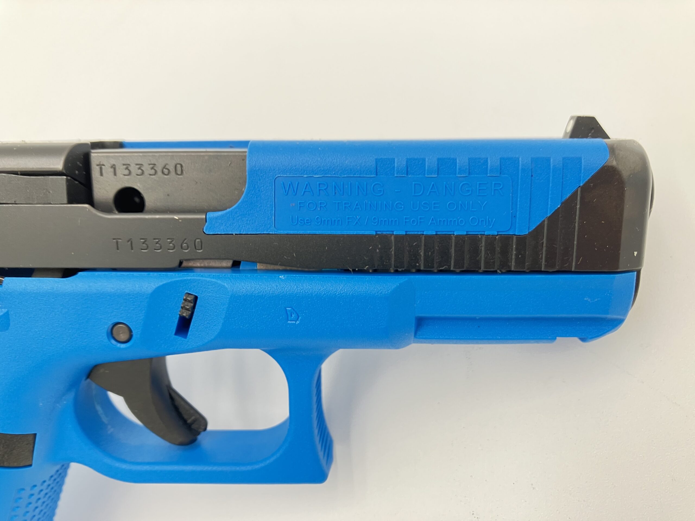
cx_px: 348
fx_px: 562
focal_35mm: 28
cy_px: 260
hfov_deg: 63.4
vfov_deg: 49.7
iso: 80
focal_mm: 3.99
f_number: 1.8
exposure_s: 1/88
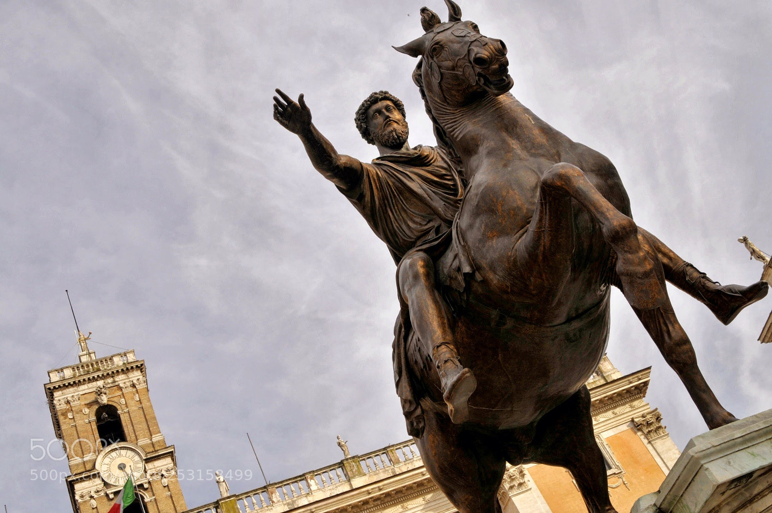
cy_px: 256
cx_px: 386
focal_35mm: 42
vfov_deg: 31.8
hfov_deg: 46.4
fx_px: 900
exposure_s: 1/100
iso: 200
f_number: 11
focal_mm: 28
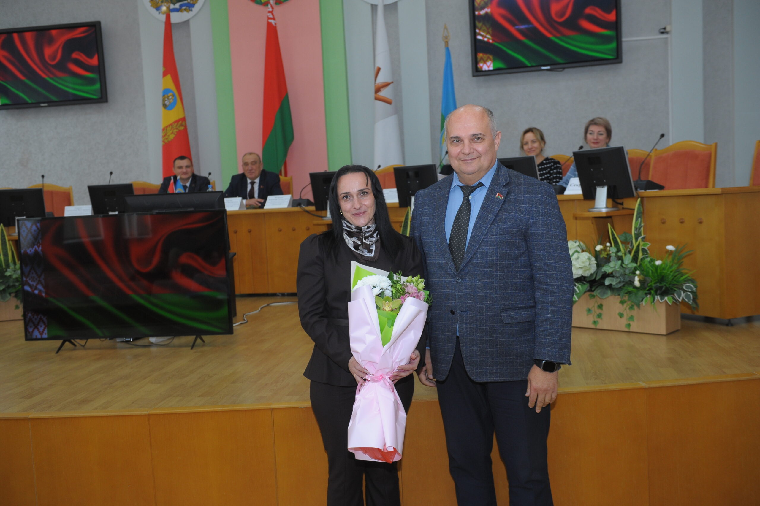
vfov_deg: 36.8
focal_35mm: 36
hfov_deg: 53.1
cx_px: 380
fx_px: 760
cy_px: 253
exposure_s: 1/200
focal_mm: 36
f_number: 4
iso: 1000
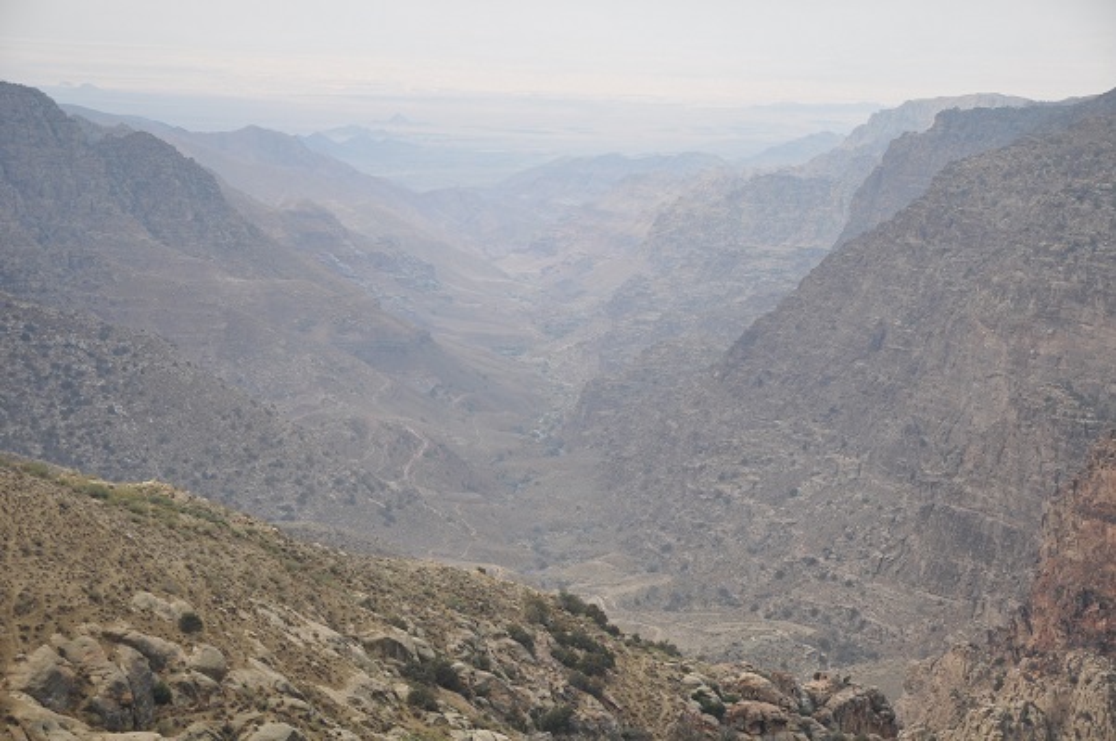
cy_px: 370
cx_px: 558
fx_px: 2880
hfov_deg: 21.9
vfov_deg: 14.7
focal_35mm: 93
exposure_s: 1/200
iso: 200
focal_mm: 62
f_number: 7.1
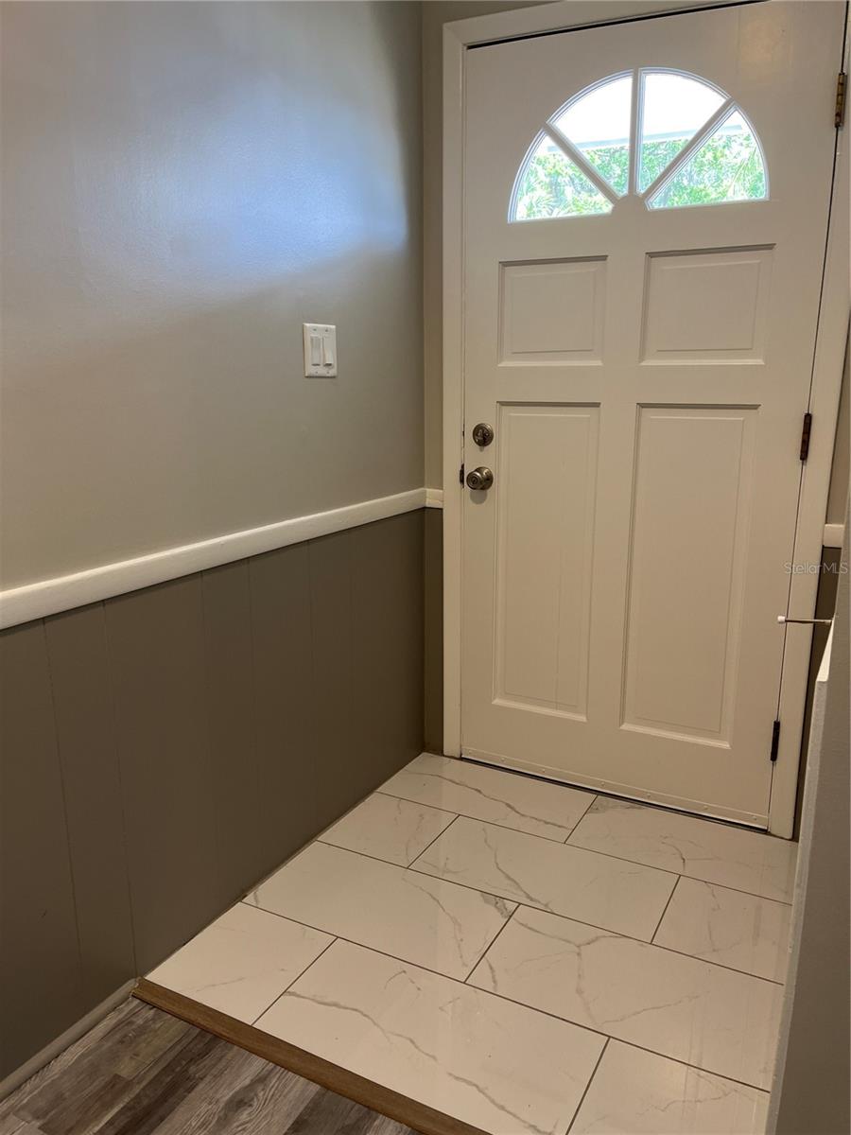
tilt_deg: -15.0
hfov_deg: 53.1
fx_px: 852
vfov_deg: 67.3
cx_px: 426
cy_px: 568
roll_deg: +0.7
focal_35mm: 26
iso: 80
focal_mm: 5.1
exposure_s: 1/60
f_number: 1.6
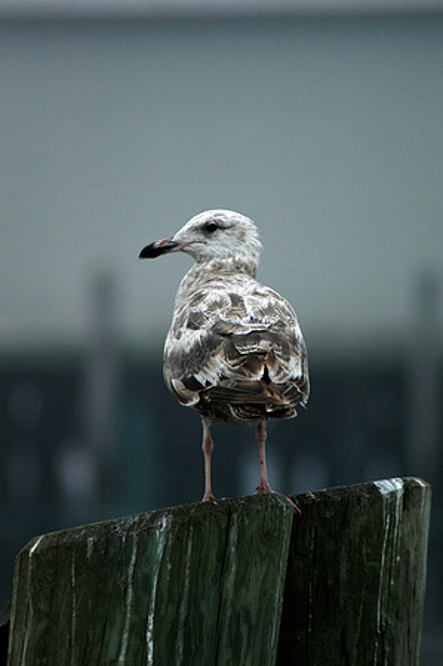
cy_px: 333
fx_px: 8325
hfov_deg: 3.0
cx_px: 222
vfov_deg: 4.6
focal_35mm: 450
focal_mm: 300
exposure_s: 1/1600
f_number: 6
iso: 400
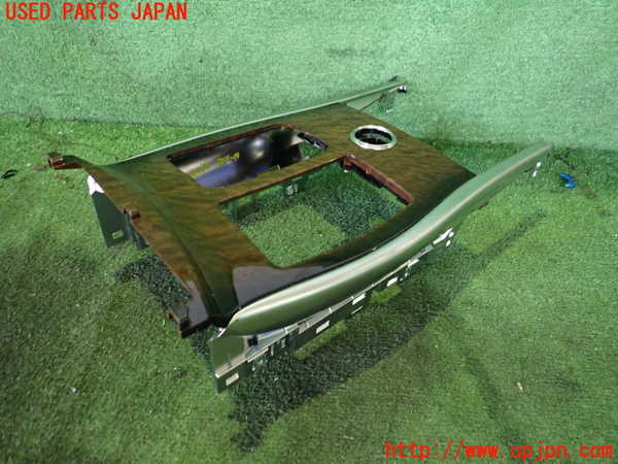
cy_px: 232
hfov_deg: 69.4
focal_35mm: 25
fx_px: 446
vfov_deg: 54.9
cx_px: 309
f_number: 2
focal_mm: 4.5
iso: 640
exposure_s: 1/30
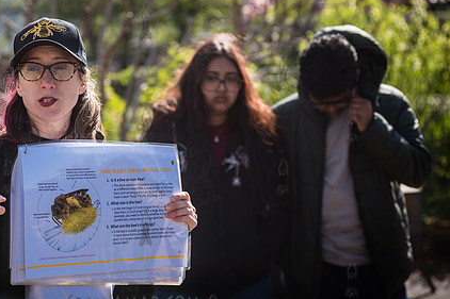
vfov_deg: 12.4
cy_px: 124
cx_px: 145
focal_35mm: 110
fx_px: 1374
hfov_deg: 18.5
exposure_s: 1/400
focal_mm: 80
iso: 80
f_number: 4
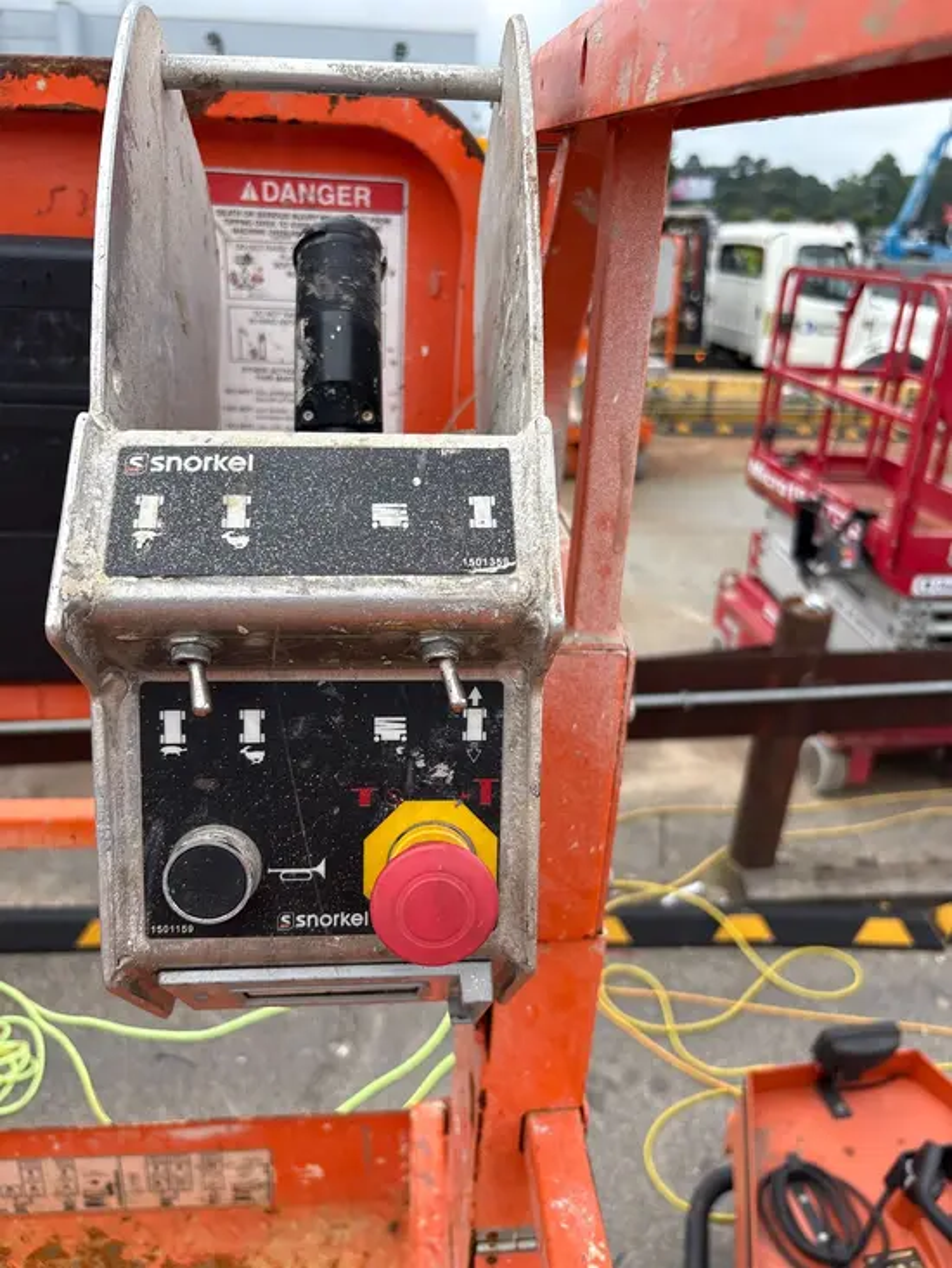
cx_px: 476
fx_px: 953
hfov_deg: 53.1
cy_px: 634
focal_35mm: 26
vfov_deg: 67.3
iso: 50
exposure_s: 1/1311
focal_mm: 5.96
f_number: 1.6
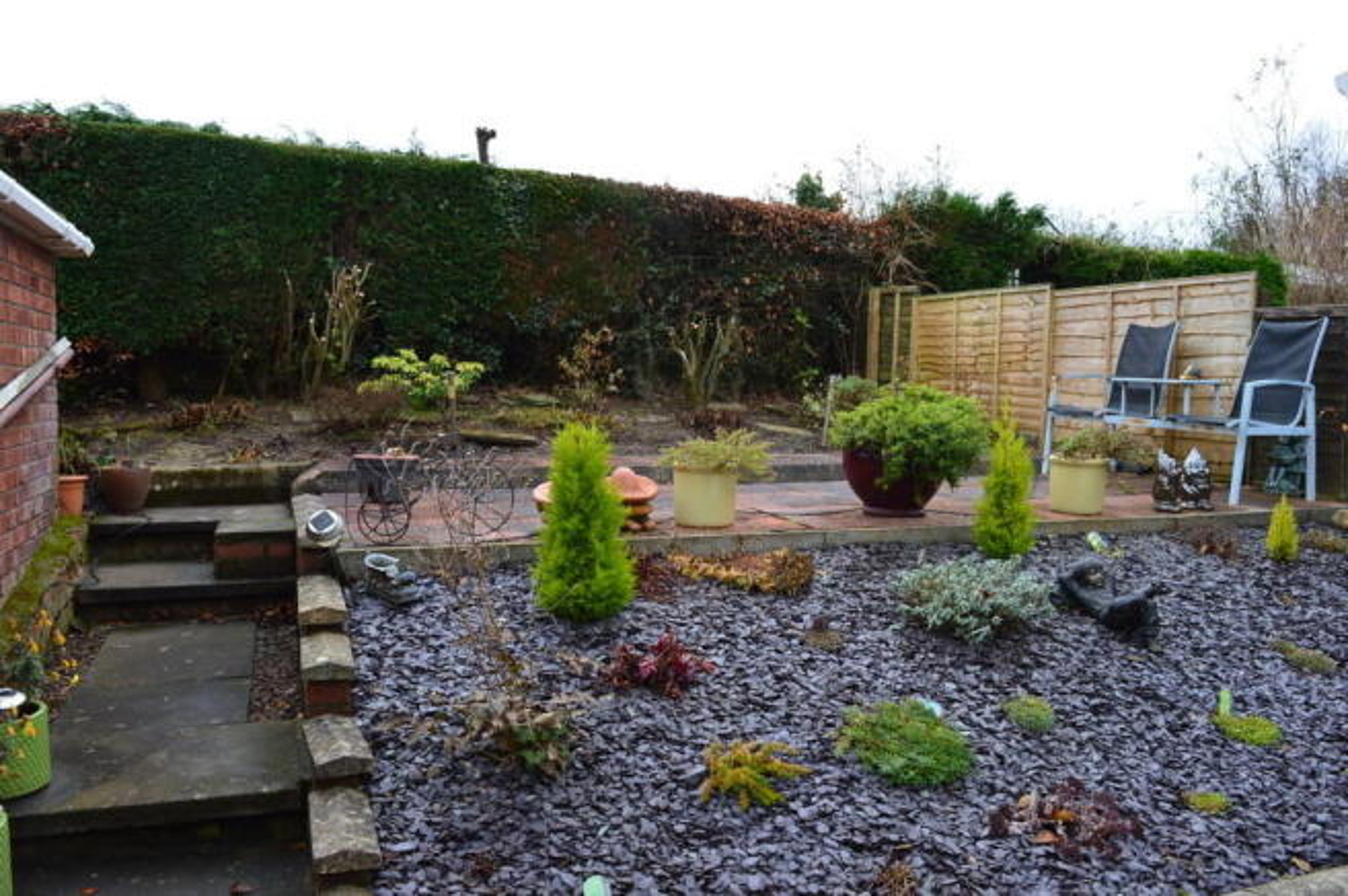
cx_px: 674
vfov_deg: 47.8
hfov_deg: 67.4
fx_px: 1010
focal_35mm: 27
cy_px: 448
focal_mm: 18
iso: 400
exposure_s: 1/80
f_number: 8
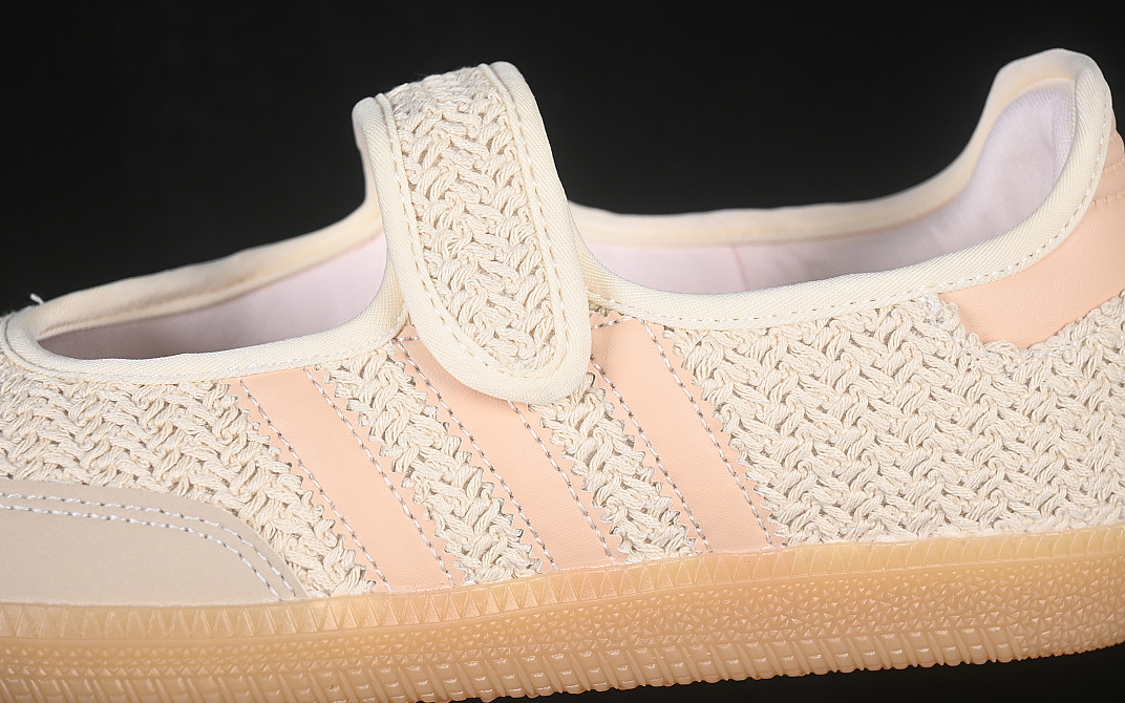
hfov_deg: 26.8
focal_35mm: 77
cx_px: 562
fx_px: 2361
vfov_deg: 16.9
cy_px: 326
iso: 160
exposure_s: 1/80
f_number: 7.1
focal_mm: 50
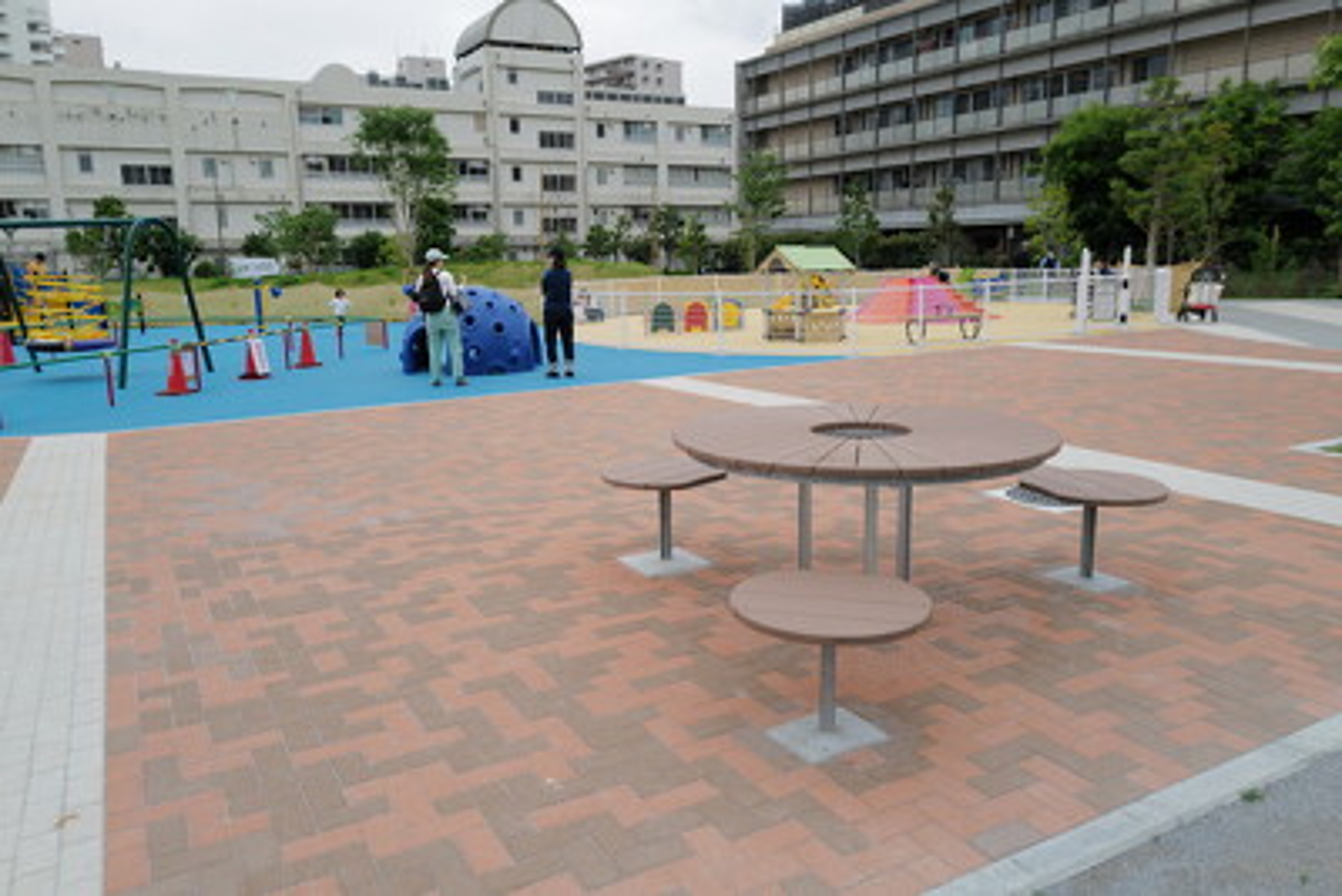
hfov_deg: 65.5
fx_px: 1044
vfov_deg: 46.4
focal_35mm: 28
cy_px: 448
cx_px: 671
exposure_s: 1/320
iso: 100
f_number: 4.5
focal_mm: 28
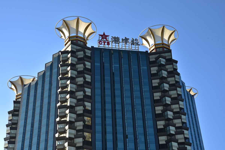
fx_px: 375
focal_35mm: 60
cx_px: 112
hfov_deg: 33.4
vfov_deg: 22.6
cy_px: 75
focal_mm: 60
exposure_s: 1/50
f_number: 10
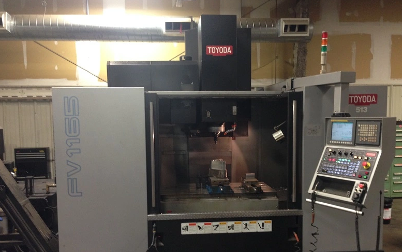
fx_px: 394
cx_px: 205
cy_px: 150
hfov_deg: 54.0
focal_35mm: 36
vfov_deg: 35.2
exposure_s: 1/20
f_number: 2.4
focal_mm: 4.12
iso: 125
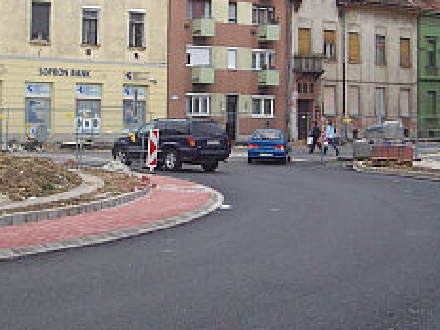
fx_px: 839
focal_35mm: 66
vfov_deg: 22.1
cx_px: 239
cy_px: 99
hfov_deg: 29.4
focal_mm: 5.6
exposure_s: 1/250
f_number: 2.7
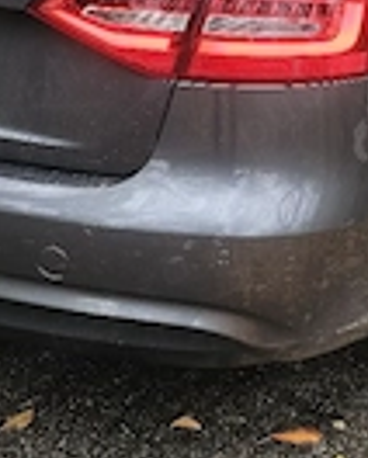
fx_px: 924
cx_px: 417
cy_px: 108
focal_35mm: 68
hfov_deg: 21.3
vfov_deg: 27.4
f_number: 1.7
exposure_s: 1/192
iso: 64
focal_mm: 6.3
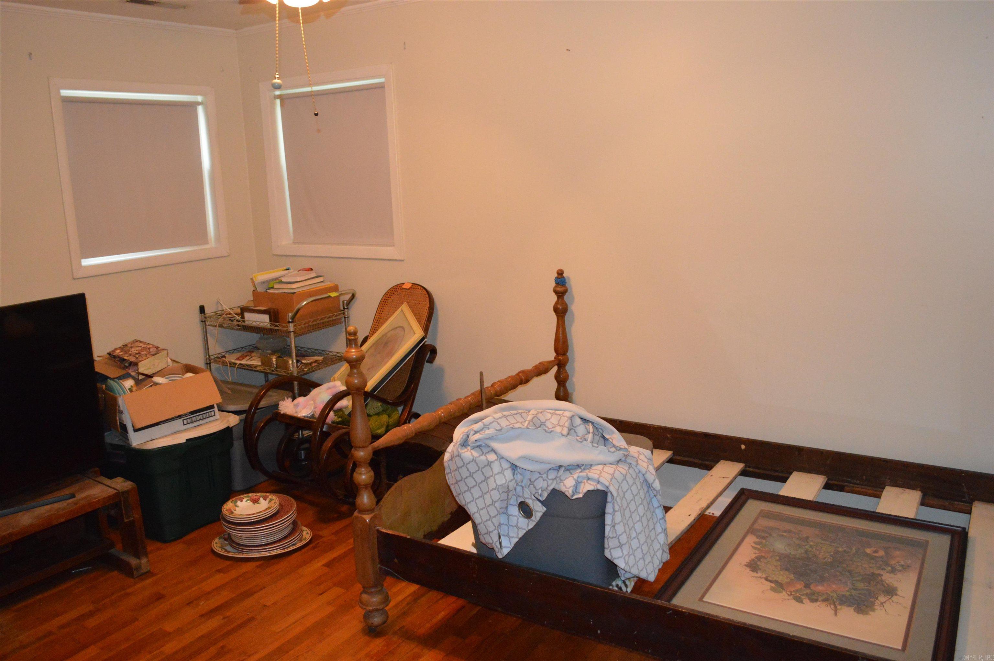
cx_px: 497
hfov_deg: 67.4
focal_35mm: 27
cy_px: 330
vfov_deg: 47.8
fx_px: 745
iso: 3200
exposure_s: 1/60
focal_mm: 18
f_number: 3.5
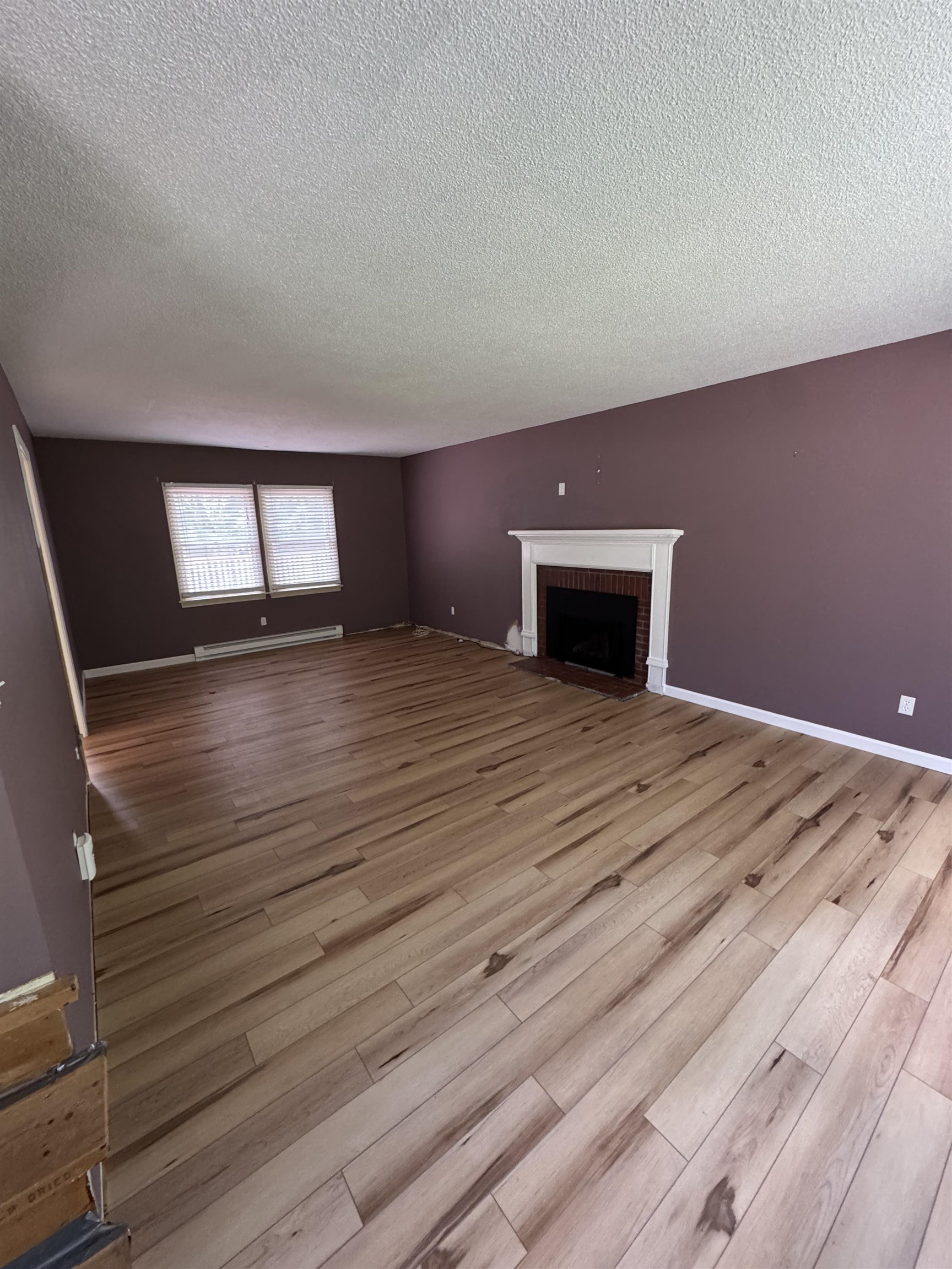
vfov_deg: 102.1
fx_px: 513
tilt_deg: -12.0
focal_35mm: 14
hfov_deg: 85.7
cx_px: 476
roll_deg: +2.6
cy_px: 634
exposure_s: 1/60
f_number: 2.2
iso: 500
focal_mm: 2.22
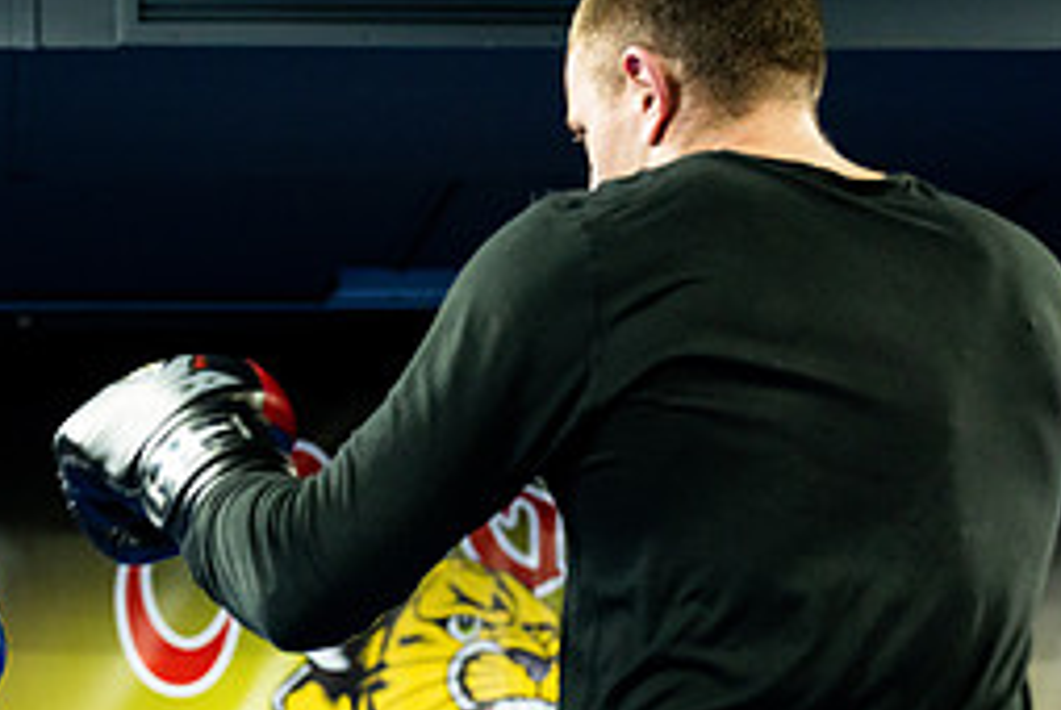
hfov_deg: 17.7
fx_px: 3364
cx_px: 121
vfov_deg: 11.9
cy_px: 729
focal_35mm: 114
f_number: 2.5
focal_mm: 50
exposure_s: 1/400
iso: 3200
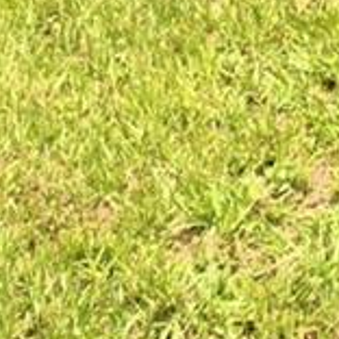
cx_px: 658
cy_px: -700
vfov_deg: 9.9
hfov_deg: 12.0
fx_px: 1451
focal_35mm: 131
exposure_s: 1/1600
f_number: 4.5
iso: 100
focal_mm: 10
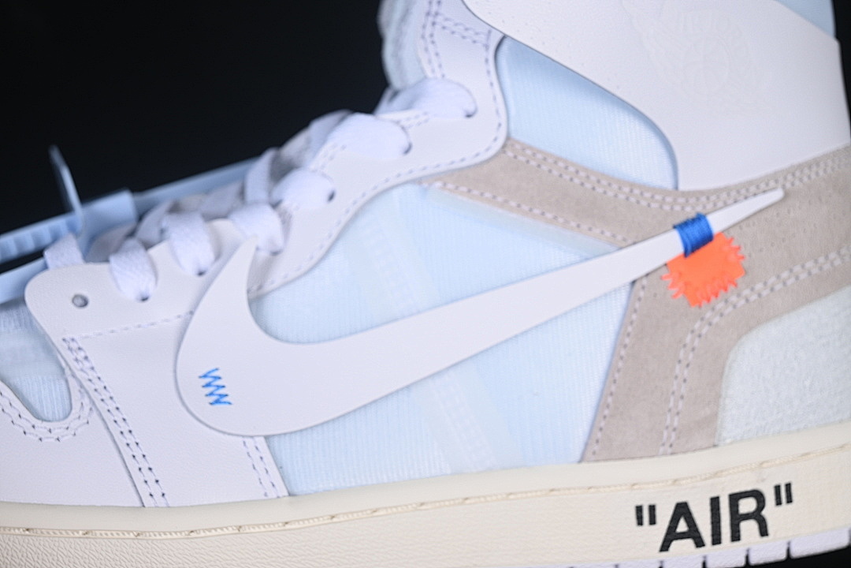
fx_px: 1773
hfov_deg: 27.0
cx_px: 426
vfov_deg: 18.2
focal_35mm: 75
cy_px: 284
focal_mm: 50
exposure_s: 1/80
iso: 160
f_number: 7.1
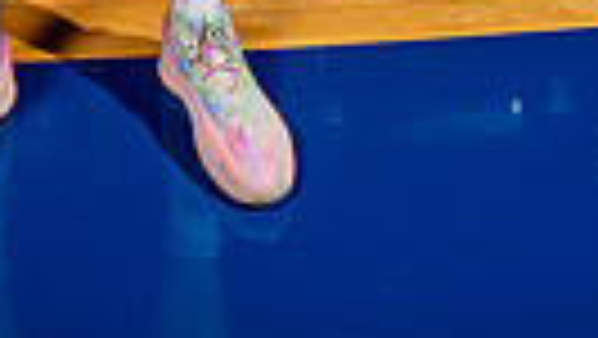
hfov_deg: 24.2
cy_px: -604
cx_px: 45
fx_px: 1349
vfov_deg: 10.8
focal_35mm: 85
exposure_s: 1/125
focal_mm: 24
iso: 250
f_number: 7.1
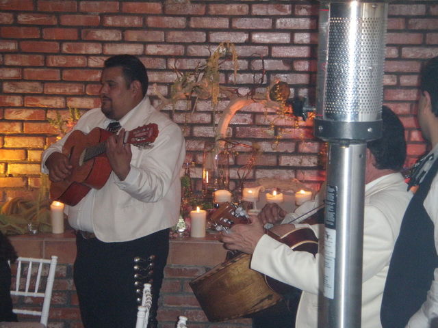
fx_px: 1101
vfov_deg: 17.0
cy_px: 164
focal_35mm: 87
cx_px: 219
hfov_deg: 22.5
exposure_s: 1/60
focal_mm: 15.52
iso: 400
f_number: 4.3
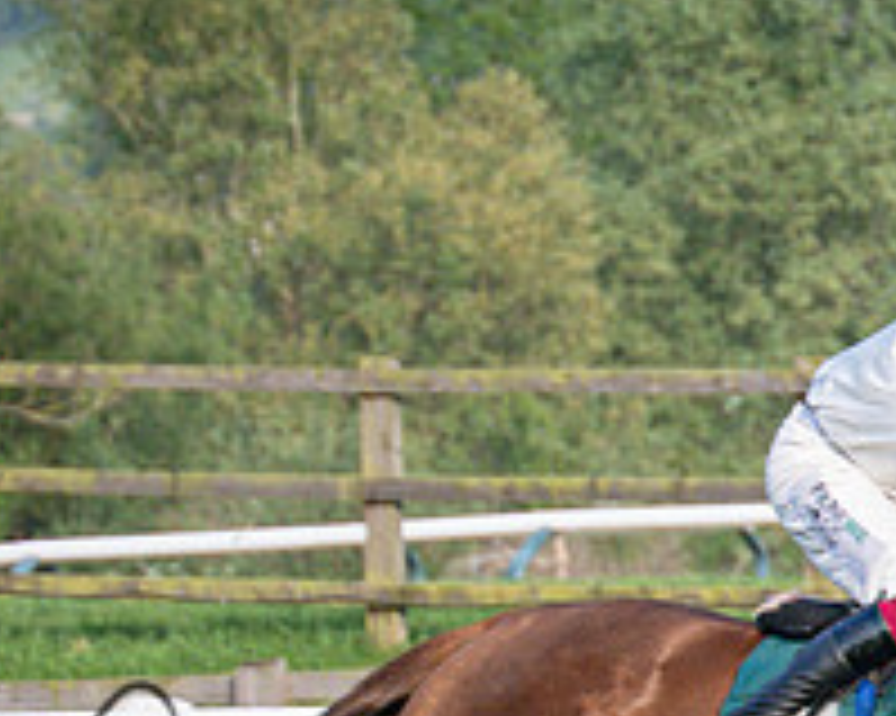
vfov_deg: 2.5
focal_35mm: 622
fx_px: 16486
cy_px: 500
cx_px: 929
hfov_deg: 3.1
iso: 400
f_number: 4
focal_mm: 98
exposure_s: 1/1600
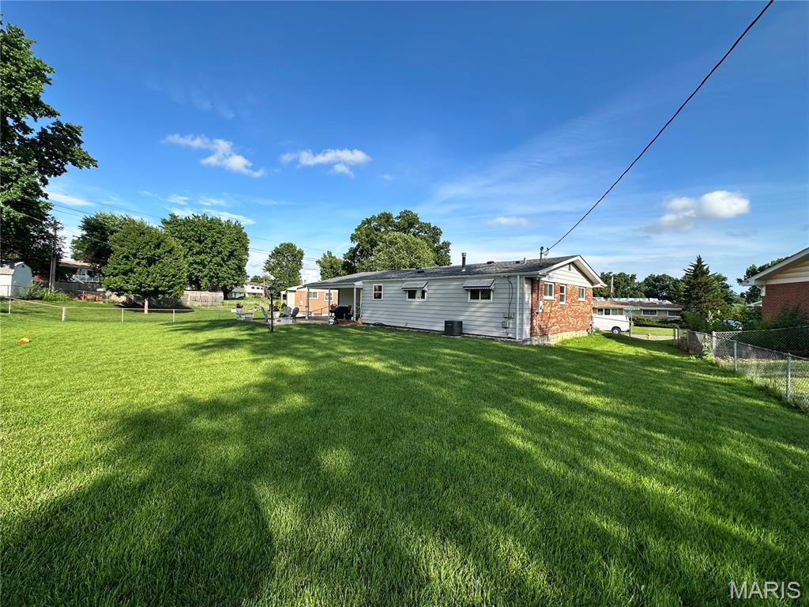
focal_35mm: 14
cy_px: 304
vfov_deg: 85.7
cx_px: 404
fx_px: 327
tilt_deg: -0.1
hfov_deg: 102.1
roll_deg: -1.5
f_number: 2.2
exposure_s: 1/1531
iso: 40
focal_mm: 2.22
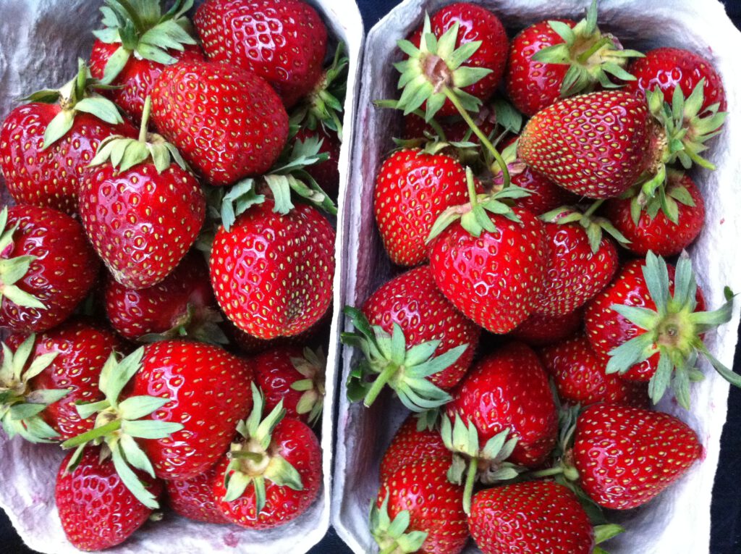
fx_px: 748
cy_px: 277
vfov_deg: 40.6
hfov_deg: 52.7
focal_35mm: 35
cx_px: 370
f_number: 2.8
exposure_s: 1/15
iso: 400
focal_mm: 3.85
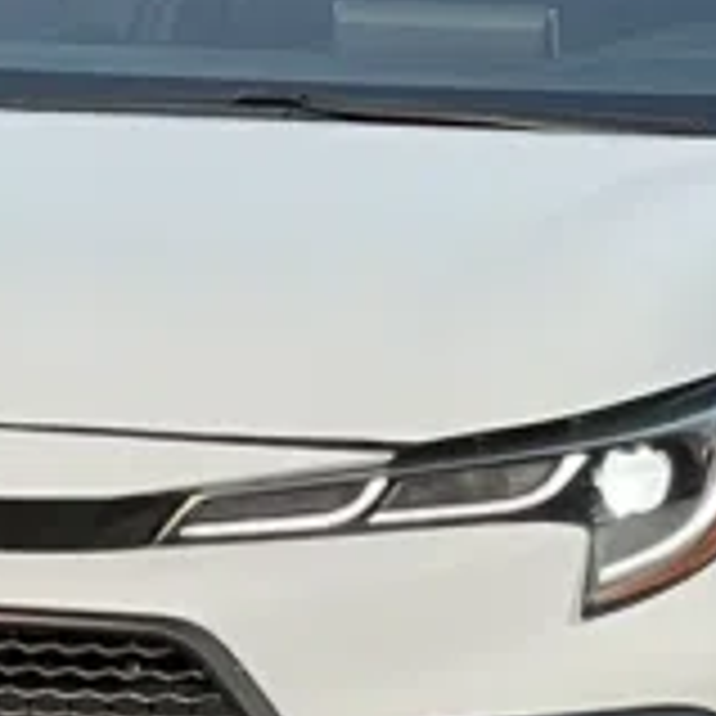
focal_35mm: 185
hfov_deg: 9.4
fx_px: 4329
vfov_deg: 9.3
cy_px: -230
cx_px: 455
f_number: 2
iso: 40
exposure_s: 1/99
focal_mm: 6
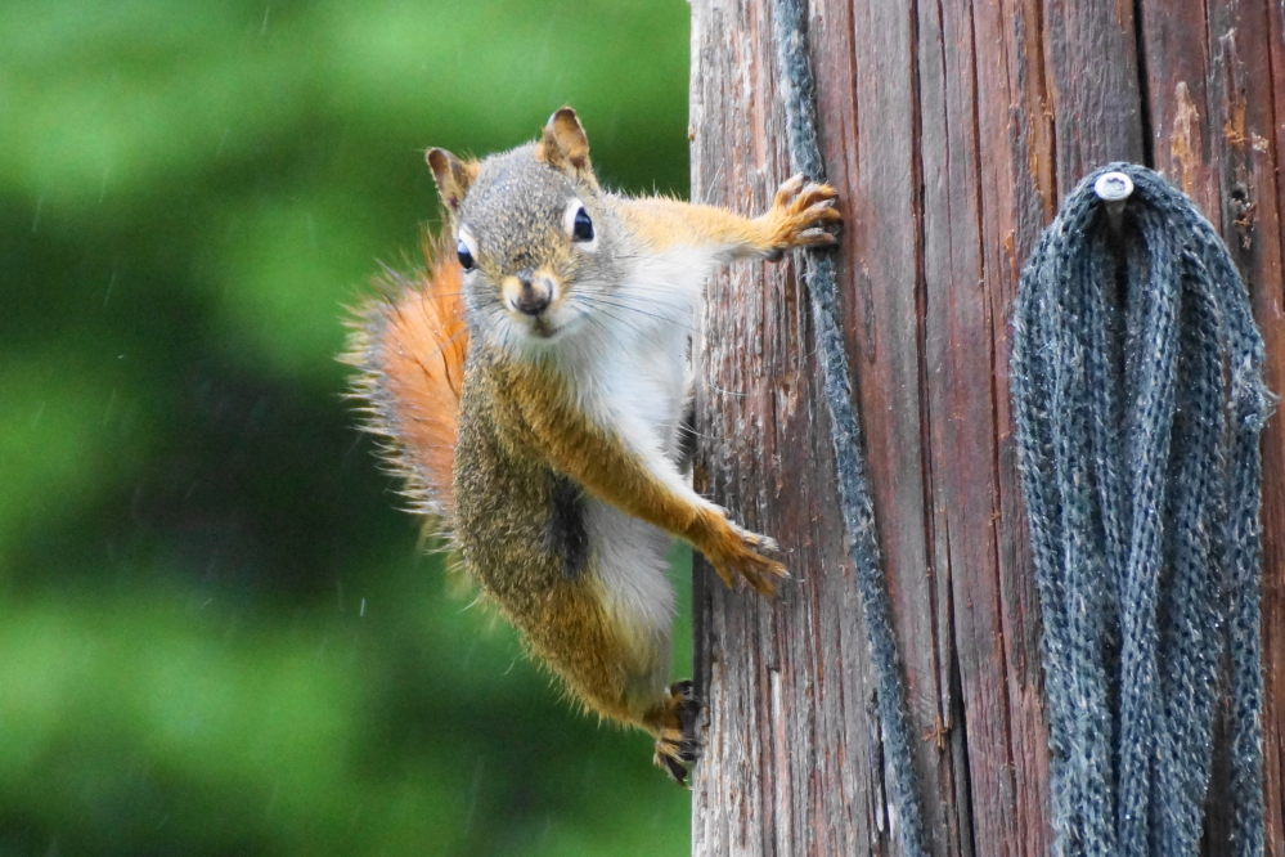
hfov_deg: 5.5
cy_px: 428
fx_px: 13384
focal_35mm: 375
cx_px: 642
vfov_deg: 3.7
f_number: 6.3
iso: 1600
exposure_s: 1/200
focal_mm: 250
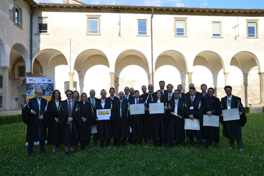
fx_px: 242
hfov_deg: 57.3
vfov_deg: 39.9
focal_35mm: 33
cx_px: 132
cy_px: 88
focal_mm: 22
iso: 100
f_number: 6.3
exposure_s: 1/160
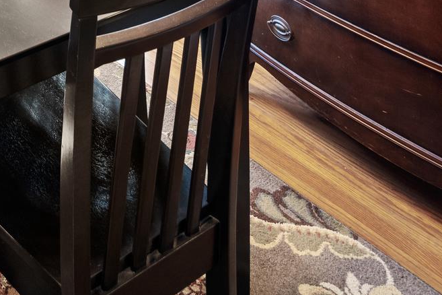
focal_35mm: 53
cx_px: -57
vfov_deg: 21.4
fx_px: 651
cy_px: -147
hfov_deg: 32.5
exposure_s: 1/1.67
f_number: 8
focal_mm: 17
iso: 800
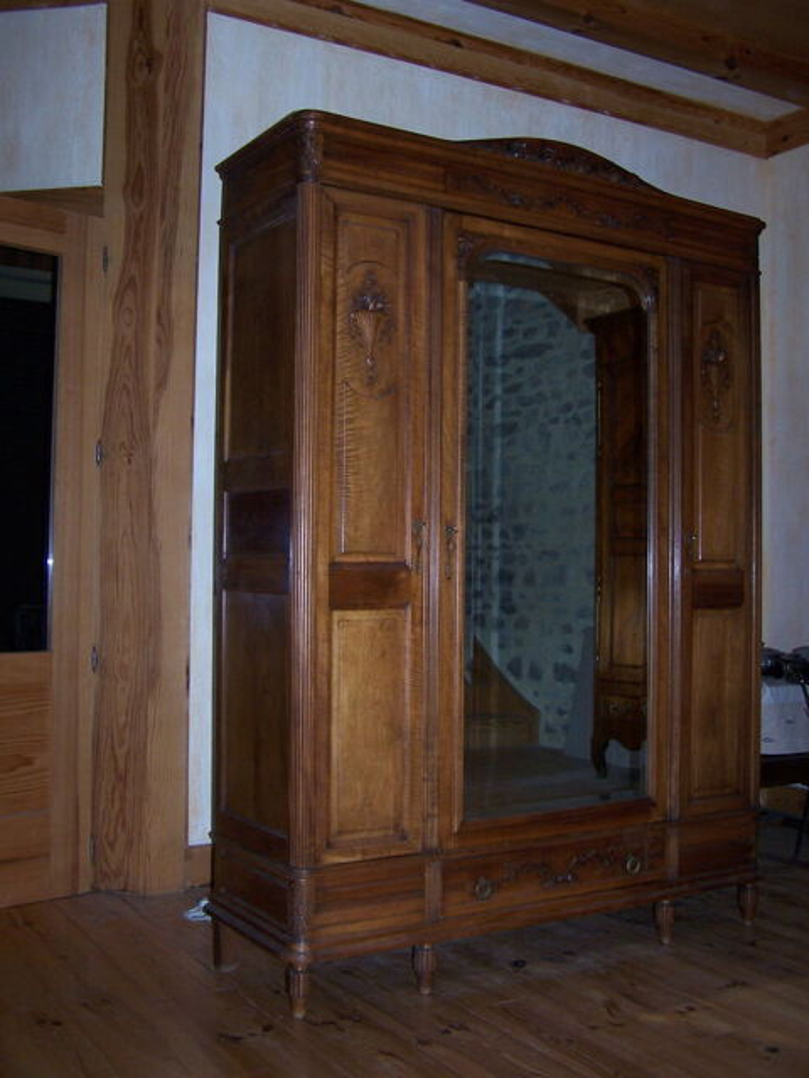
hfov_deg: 37.7
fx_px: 1184
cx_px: 404
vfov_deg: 49.0
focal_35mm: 38
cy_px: 539
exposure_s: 1/60
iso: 140
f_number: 2.8
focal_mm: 6.3
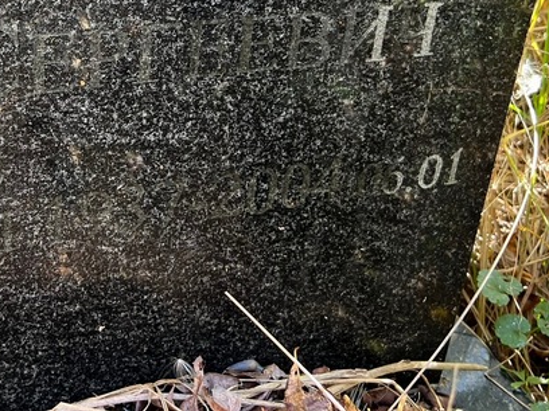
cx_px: 133
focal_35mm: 51
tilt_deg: -23.9
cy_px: 11
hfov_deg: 36.6
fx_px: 809
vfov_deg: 27.1
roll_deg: -0.3
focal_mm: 5.7
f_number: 1.5
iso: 125
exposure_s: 1/121
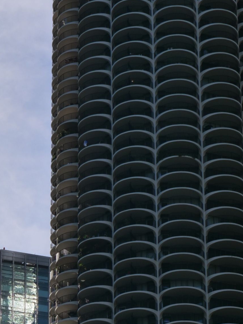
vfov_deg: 13.9
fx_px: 1283
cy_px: 408
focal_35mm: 137
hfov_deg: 10.7
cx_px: -38
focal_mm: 21
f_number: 8
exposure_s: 1/800
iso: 200
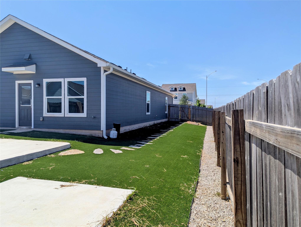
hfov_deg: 71.5
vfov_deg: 56.9
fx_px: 209
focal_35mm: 24
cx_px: 150
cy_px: 114
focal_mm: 6.81
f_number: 1.85
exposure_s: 1/2463
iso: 47
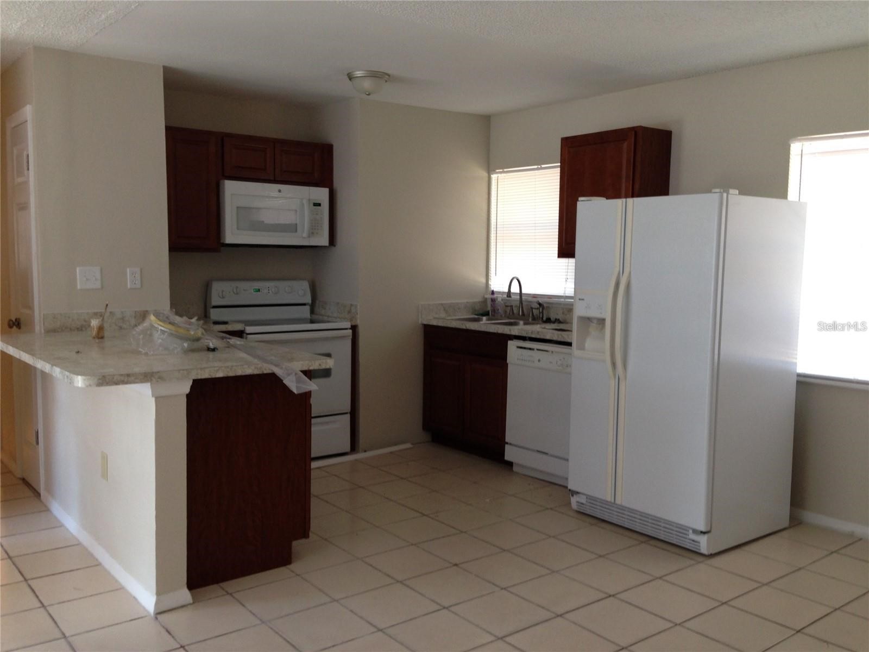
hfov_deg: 55.4
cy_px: 326
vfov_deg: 42.9
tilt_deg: -3.0
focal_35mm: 33
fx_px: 828
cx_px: 434
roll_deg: +0.4
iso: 80
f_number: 2.4
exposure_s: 1/20
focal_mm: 4.12
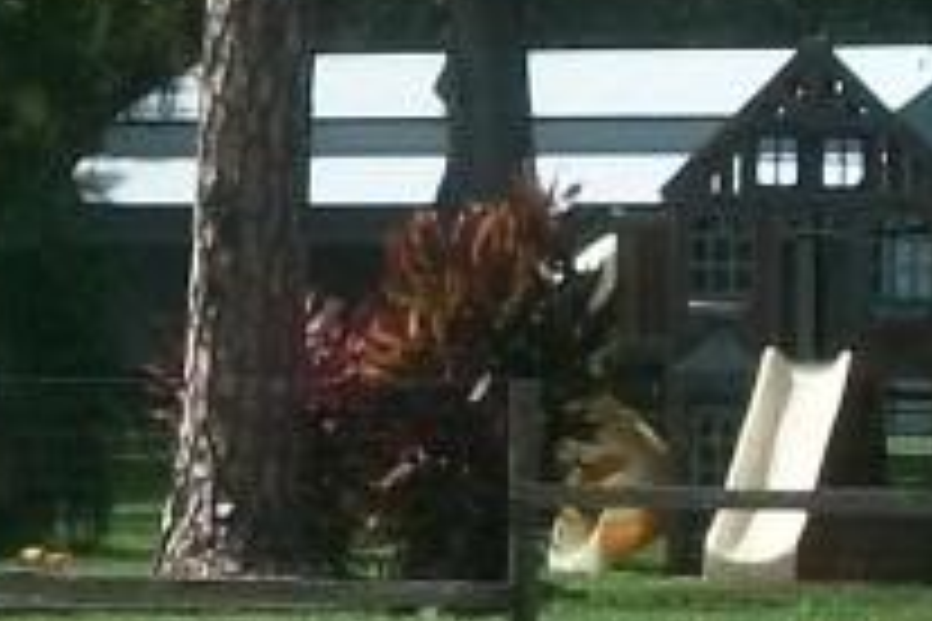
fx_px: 5333
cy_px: 148
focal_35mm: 206
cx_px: 293
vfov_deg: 6.7
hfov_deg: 10.0
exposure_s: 1/320
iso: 80
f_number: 5.5
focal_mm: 5.7
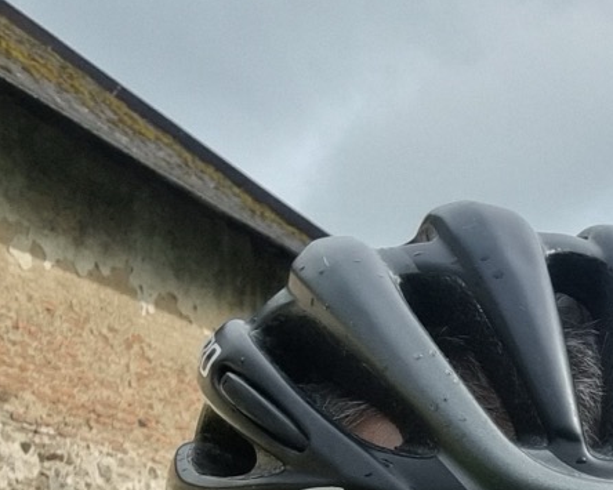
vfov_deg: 15.9
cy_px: 754
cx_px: 926
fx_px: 1596
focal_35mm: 88
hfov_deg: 19.0
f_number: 2.2
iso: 50
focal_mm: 3.3
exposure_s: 1/1288
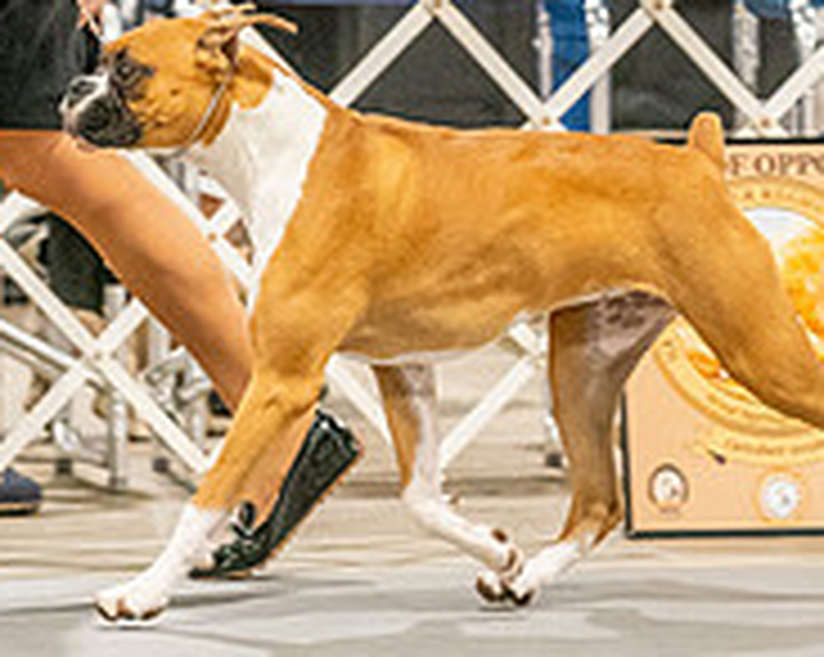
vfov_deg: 3.7
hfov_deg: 4.7
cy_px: -14
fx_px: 10061
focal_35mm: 413
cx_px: 484
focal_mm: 119
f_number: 3.2
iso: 6400
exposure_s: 1/250
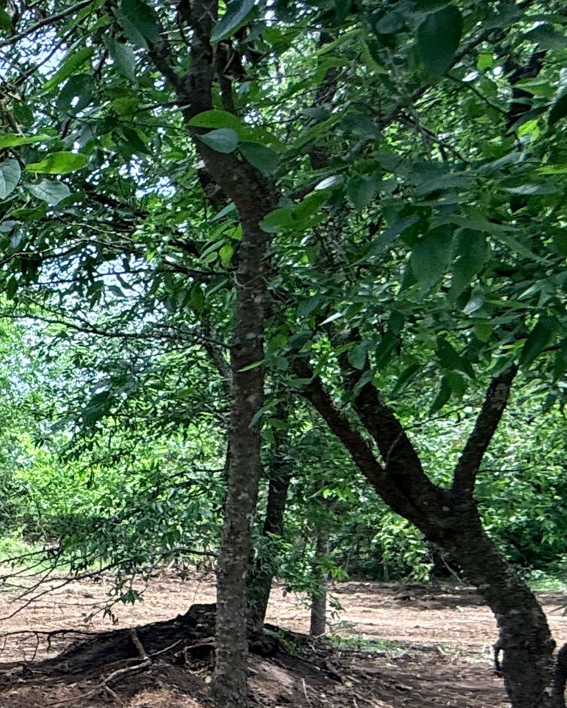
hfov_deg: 19.5
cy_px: 652
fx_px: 1070
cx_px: -520
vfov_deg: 34.4
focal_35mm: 51
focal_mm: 2.22
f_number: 2.2
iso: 50
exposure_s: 1/308
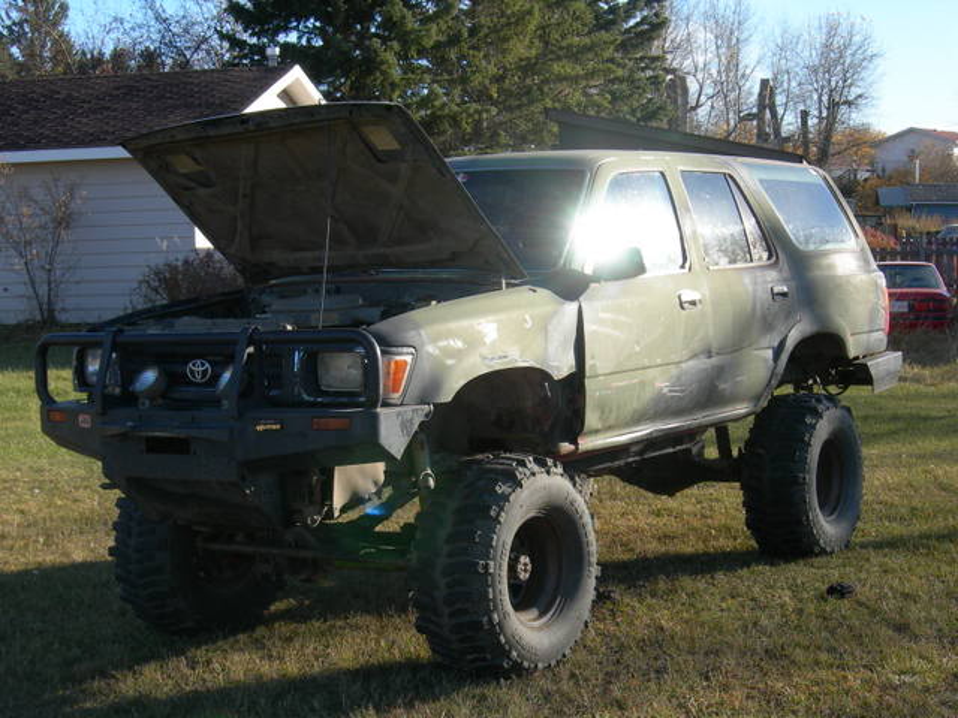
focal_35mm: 61
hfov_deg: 31.7
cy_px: 359
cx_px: 479
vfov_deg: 24.0
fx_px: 1688
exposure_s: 1/140
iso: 50
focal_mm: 12.7
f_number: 5.9
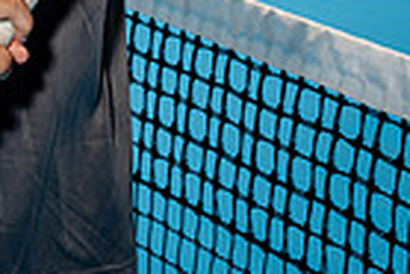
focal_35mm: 204
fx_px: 2326
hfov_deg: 10.0
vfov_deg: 6.5
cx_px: 32
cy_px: -345
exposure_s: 1/200
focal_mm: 63
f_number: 11
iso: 100
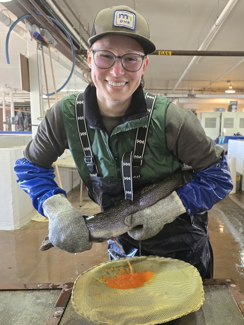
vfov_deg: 73.9
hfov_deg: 58.9
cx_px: 122
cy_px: 162
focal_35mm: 23
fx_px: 216
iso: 640
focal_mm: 6.3
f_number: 1.7
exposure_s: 1/120
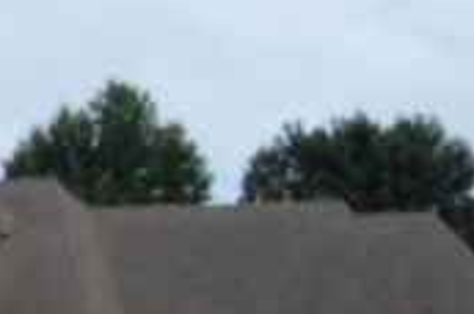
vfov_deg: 12.8
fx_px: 1393
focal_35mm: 106
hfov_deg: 19.2
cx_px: 107
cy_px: 288
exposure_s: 1/250
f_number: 8.2
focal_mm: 6.3
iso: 80
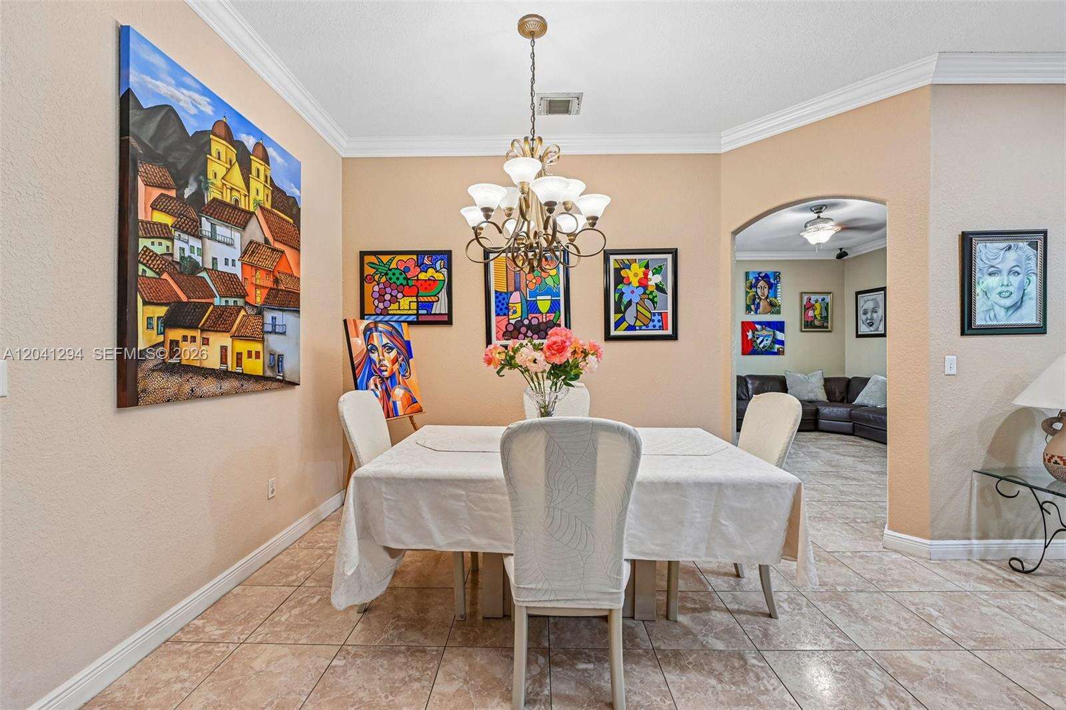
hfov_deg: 104.3
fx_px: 414
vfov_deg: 81.2
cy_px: 355
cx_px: 533
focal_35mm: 14
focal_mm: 14
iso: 220
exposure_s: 1/13
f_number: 6.3
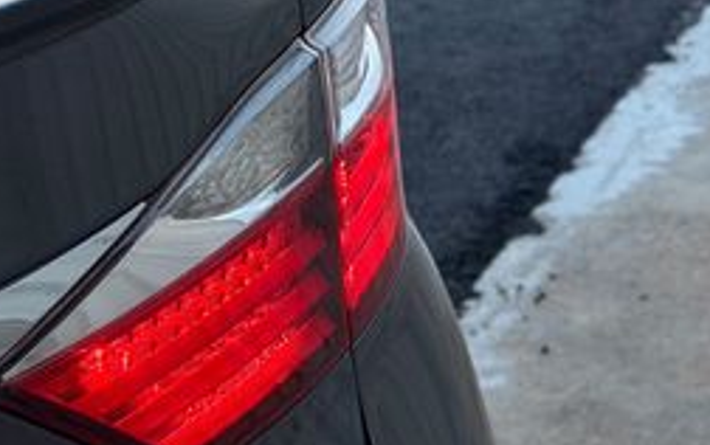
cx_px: 180
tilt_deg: -27.5
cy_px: 473
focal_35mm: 129
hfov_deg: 16.1
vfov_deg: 10.1
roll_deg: +4.1
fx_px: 2498
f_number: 1.78
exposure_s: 1/60
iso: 250
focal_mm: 6.76
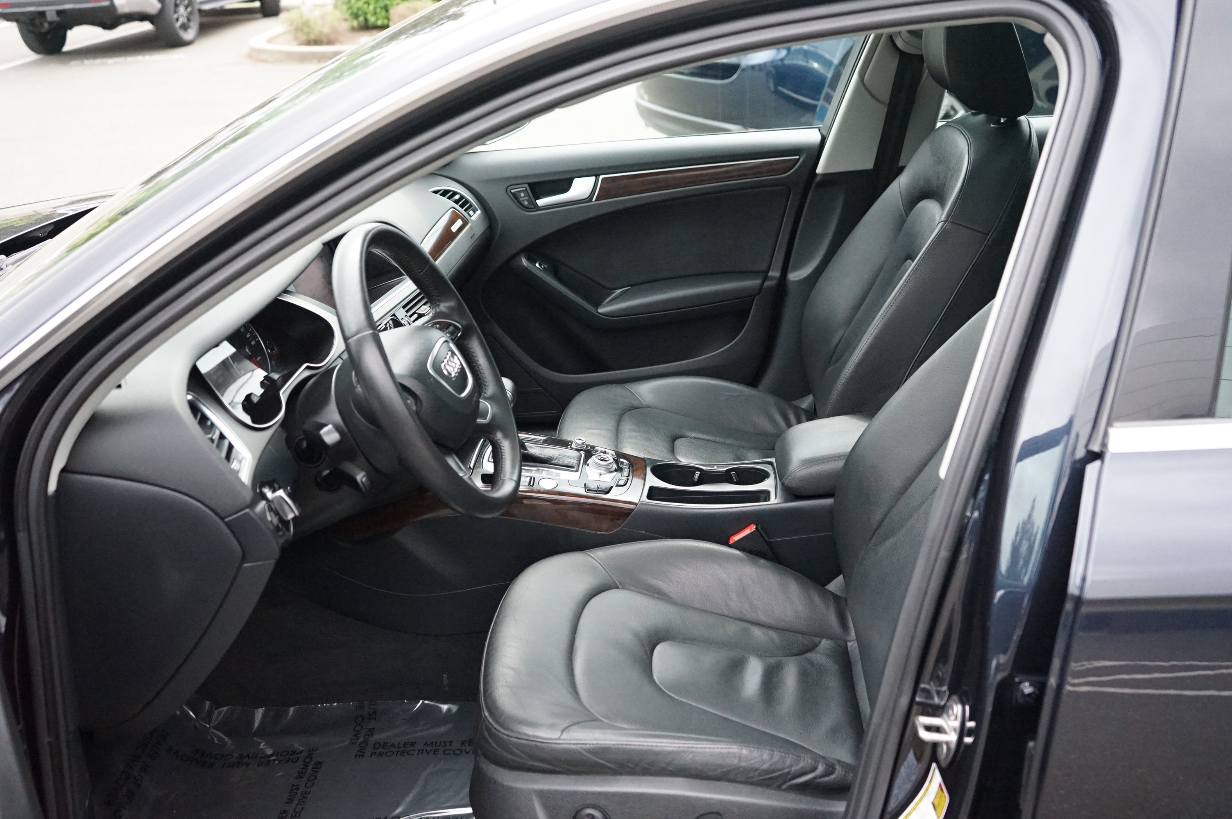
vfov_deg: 36.8
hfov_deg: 53.2
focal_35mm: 36
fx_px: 1231
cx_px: 616
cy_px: 410
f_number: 4.5
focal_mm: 36
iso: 6400
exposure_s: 1/2500
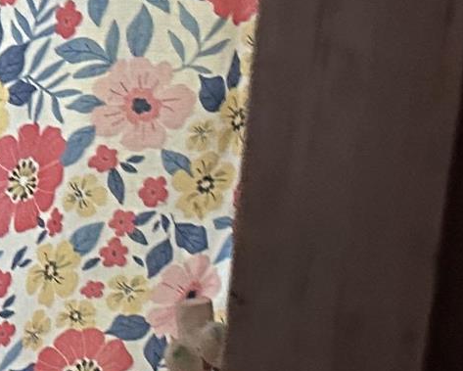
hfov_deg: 11.8
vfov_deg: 10.1
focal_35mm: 152
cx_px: -343
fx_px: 2084
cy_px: 369
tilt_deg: -18.5
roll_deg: -0.1
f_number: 1.78
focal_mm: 6.86
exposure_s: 1/40
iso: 640
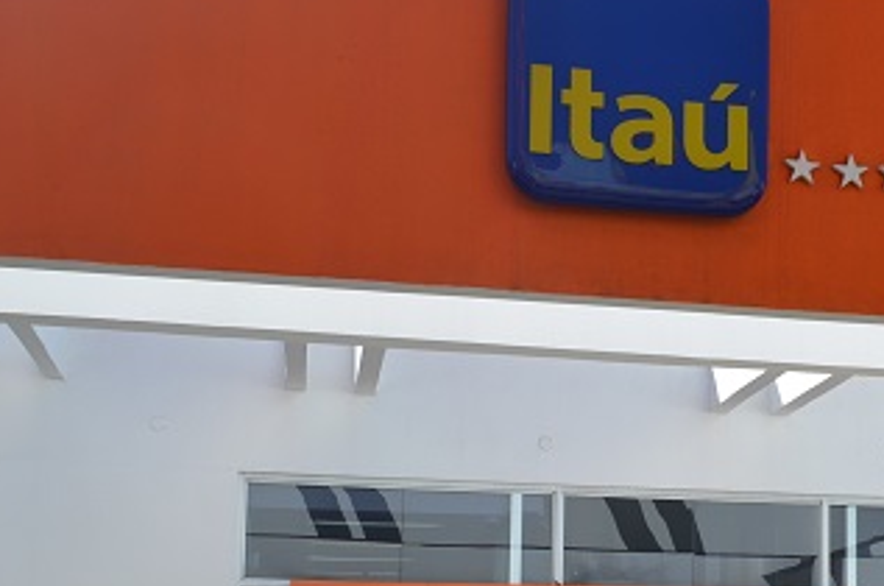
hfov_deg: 28.3
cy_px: 564
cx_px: 697
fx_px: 1715
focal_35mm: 70
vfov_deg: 18.9
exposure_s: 1/250
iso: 100
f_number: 8
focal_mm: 20
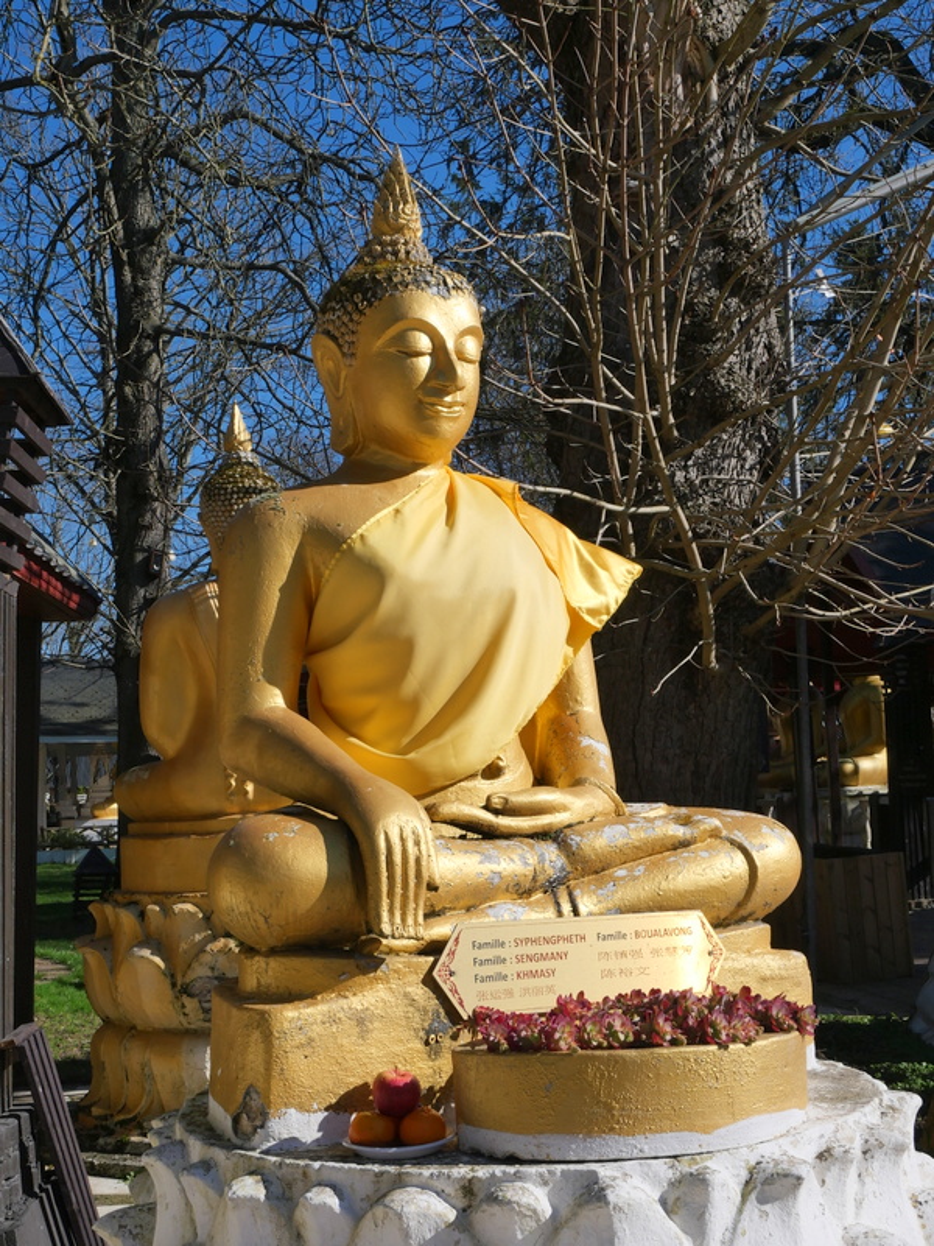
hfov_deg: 31.5
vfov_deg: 41.2
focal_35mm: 46
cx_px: 467
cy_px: 623
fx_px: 1655
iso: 200
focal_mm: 23
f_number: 11
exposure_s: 1/500
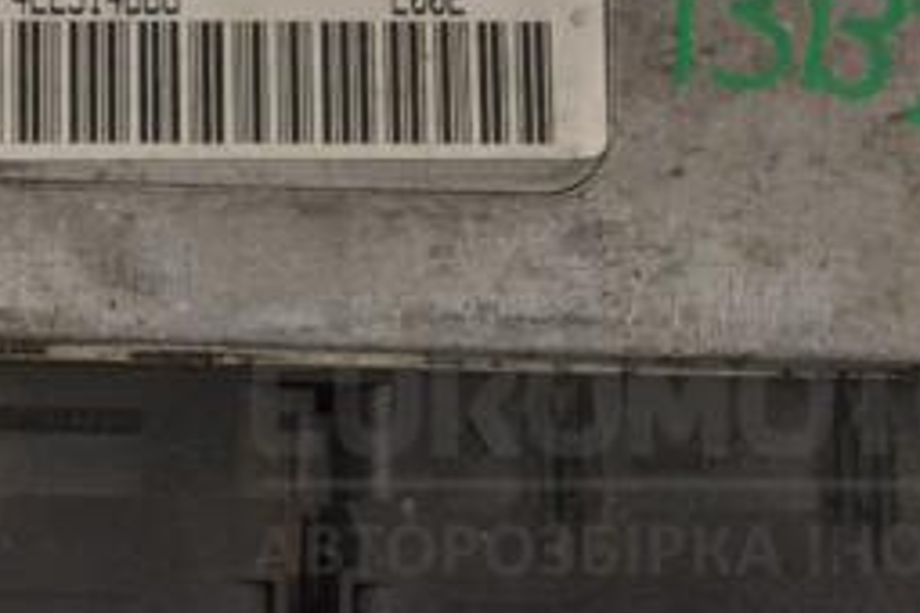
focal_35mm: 194
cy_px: -79
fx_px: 4962
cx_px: 184
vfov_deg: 7.0
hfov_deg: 10.6
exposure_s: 1/500
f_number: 11
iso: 3200
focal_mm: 55
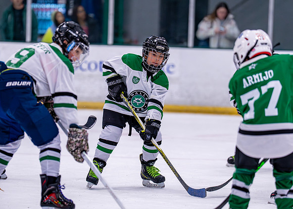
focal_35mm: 238
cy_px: 108
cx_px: 144
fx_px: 1981
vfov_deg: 6.0
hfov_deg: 8.5
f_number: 2.8
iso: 2500
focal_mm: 165
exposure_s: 1/1250
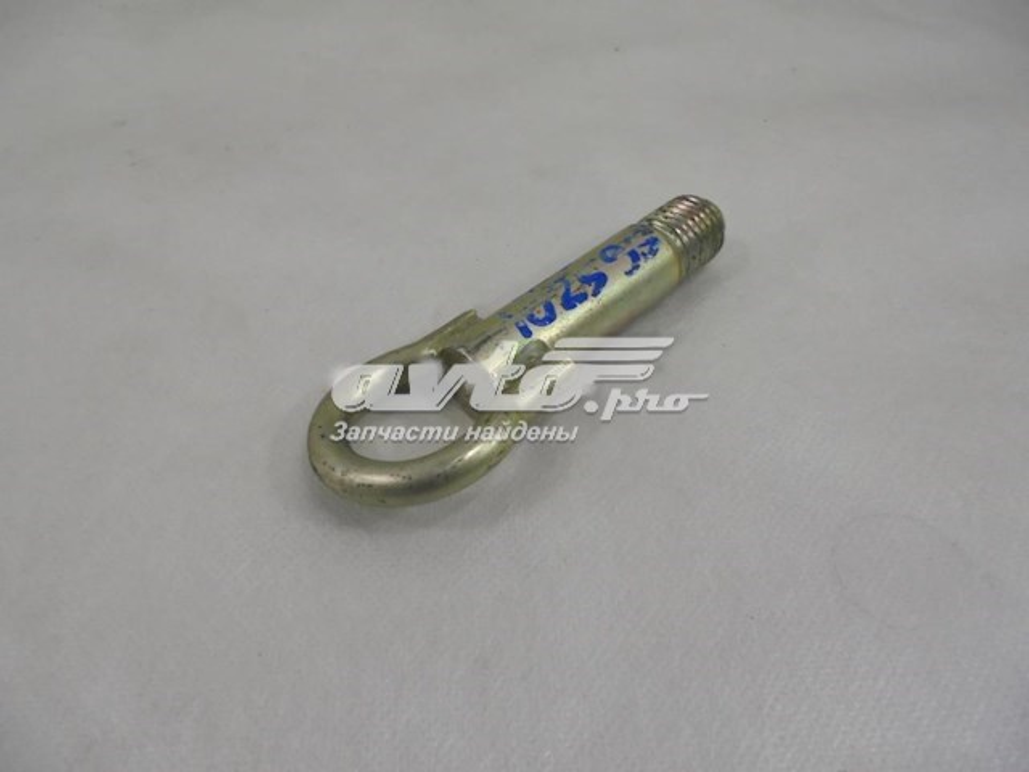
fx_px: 773
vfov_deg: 53.1
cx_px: 514
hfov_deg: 67.3
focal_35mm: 26
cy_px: 386
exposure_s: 1/30
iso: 250
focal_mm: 4.6
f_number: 3.5
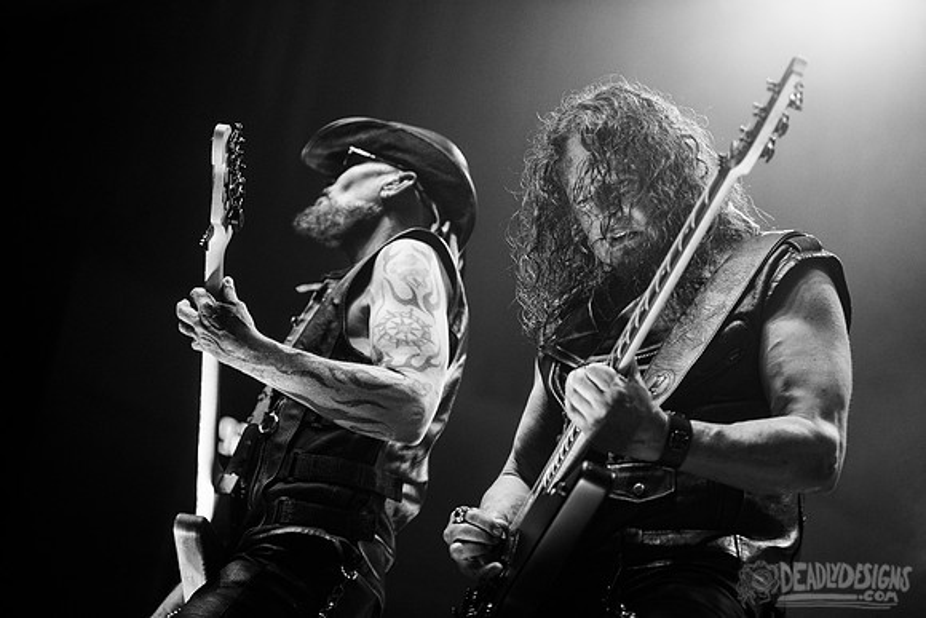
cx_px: 463
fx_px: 2058
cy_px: 309
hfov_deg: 25.4
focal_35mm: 80
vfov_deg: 17.1
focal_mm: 80
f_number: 3.2
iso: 2500
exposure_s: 1/250
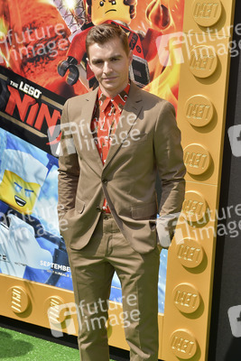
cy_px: 180
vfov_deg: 28.8
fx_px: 702
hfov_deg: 19.5
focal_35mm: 70
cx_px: 120
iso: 200
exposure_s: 1/320
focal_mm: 70
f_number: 6.3
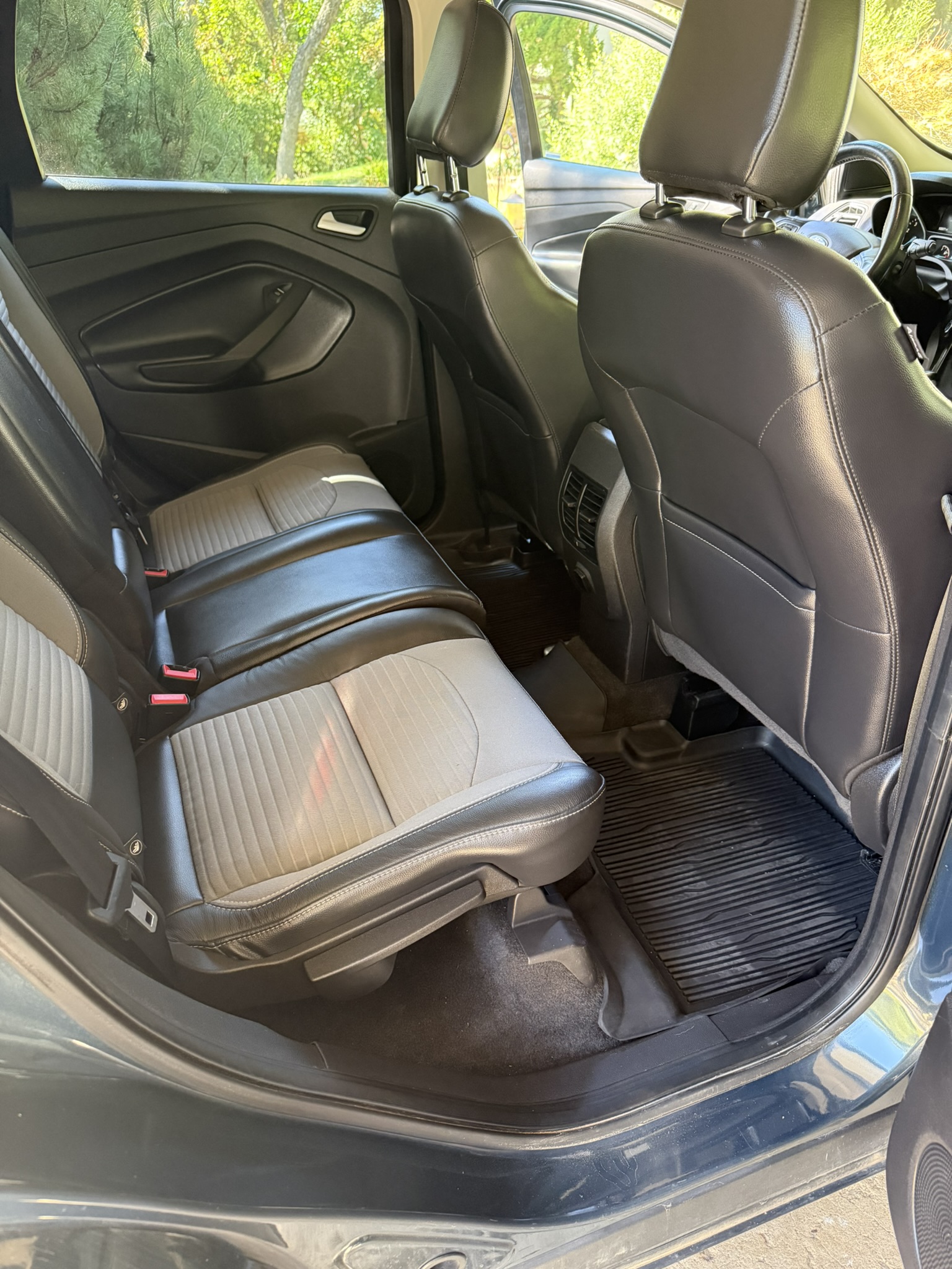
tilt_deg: -31.6
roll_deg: +0.2
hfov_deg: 56.8
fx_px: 880
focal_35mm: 24
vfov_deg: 71.6
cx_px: 476
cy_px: 634
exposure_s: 1/60
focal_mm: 6.76
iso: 640
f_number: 1.78
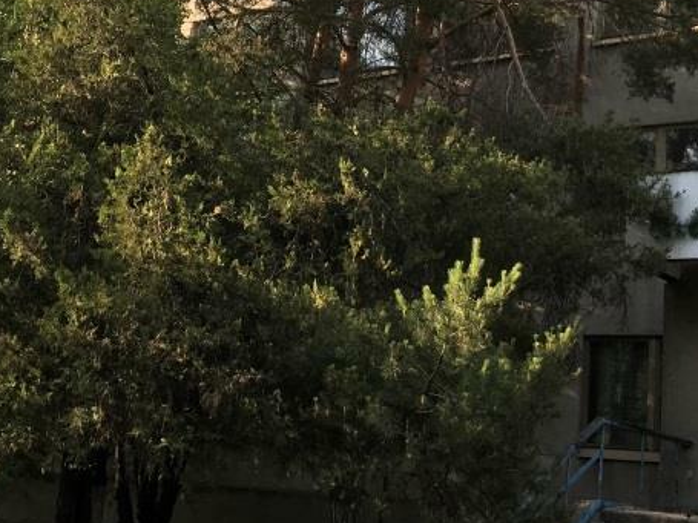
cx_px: 359
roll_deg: -5.0
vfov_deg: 23.1
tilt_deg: +16.6
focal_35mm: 63
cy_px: 149
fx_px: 1270
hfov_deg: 30.7
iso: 20
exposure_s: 1/341
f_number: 1.8
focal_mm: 3.99
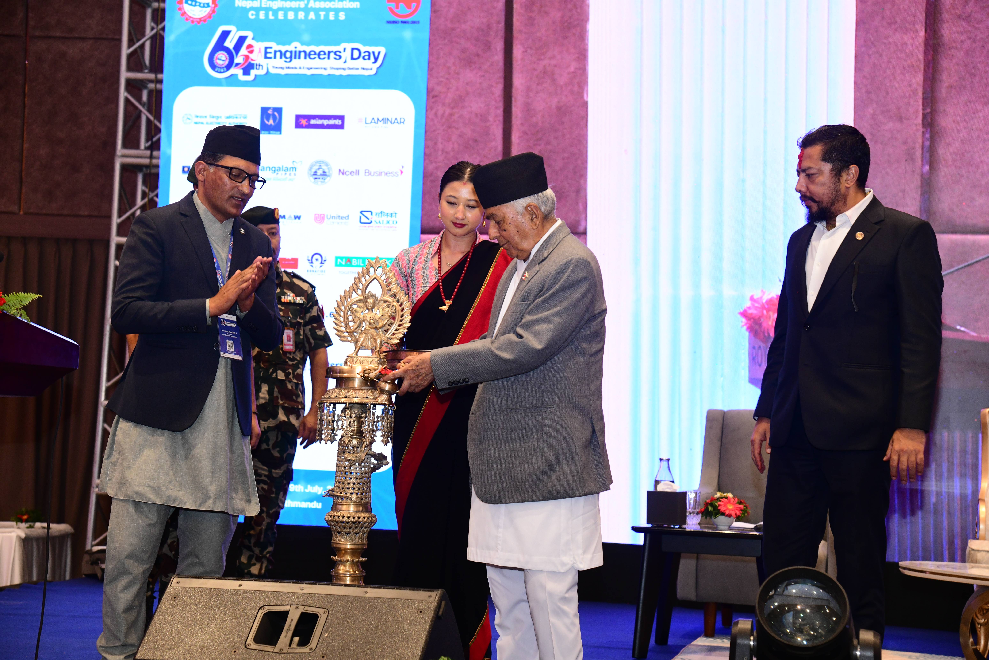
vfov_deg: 20.6
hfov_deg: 30.5
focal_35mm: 66
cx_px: 494
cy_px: 330
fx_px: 1813
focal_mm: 66
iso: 1600
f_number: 5
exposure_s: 1/60
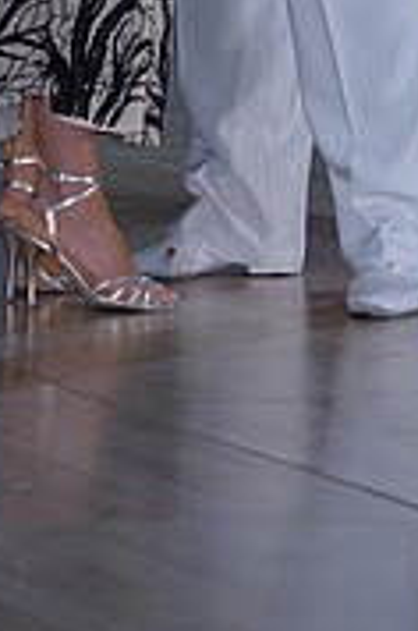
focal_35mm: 603
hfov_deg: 2.3
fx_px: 10543
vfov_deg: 3.4
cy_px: -369
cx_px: 175
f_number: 5.6
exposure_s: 1/250
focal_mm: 185
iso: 2000
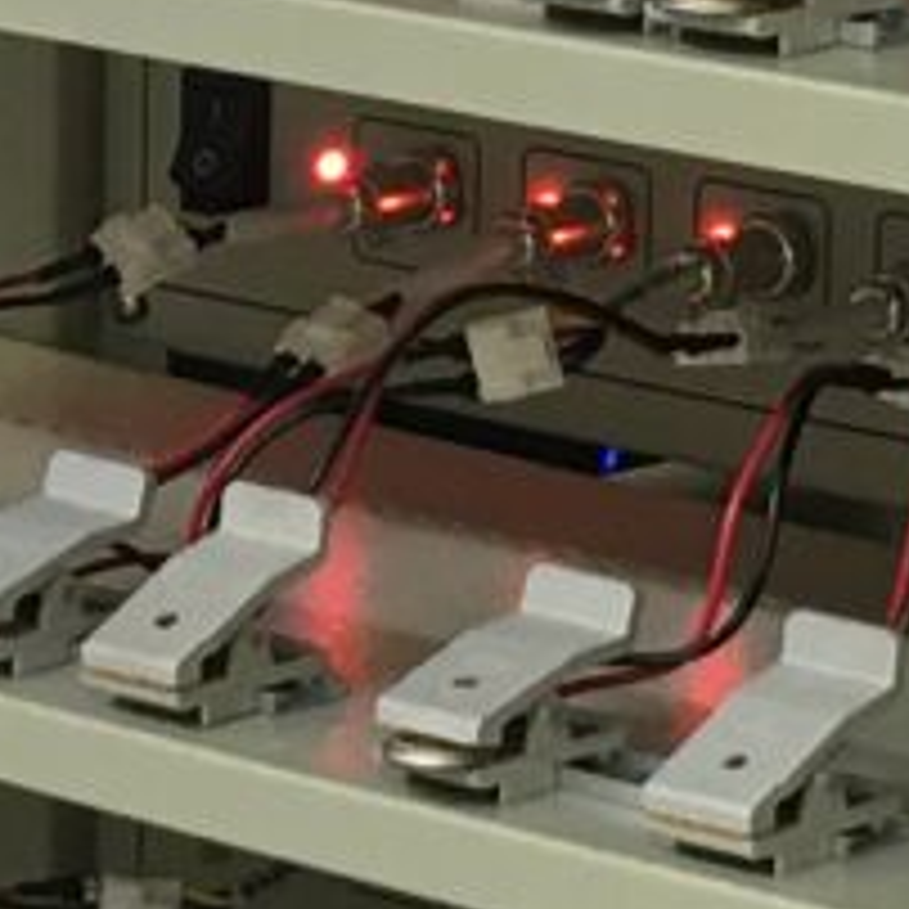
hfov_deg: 6.9
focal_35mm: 254
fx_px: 7546
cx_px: 58
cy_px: 81
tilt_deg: -10.0
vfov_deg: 6.9
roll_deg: -0.7
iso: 25
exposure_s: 1/15
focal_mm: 4.15
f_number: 2.2
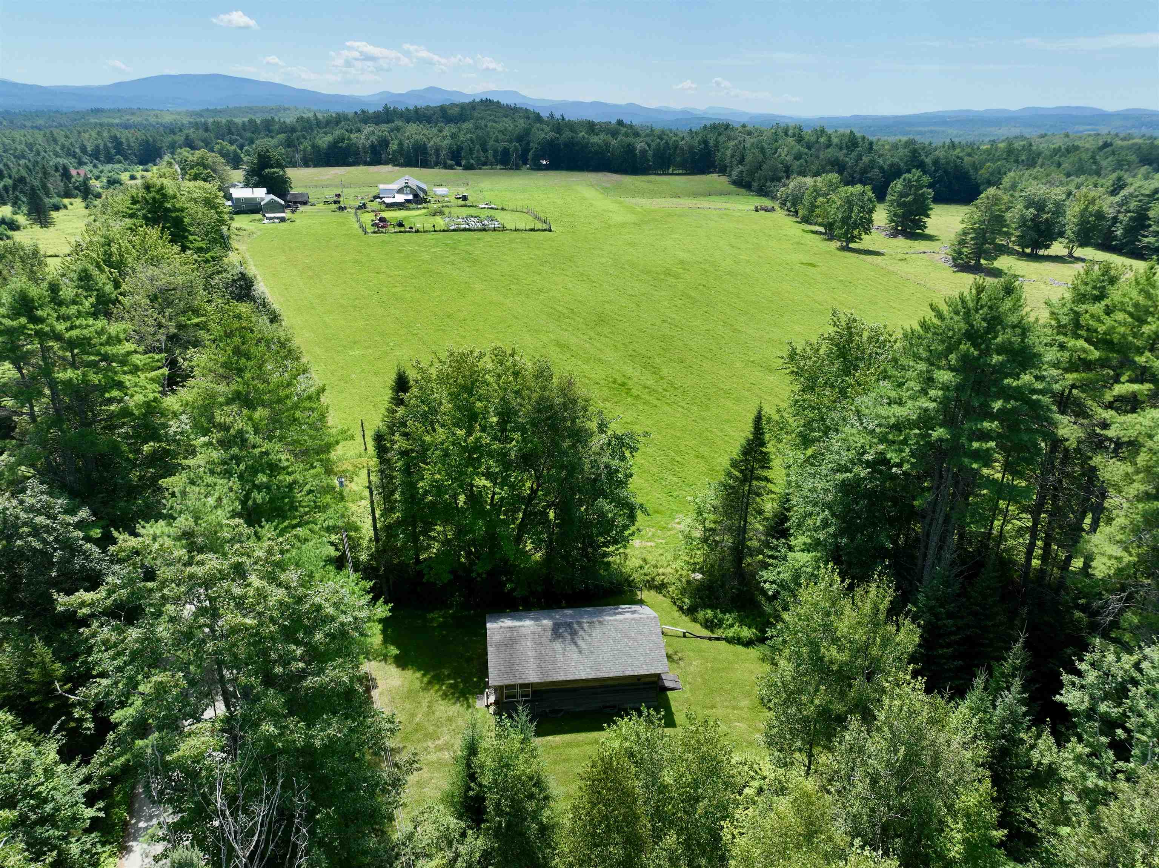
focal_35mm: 24
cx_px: 580
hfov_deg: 71.6
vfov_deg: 56.8
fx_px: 803
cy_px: 434
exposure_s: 1/2500
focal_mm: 12.29
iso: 200
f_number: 2.8
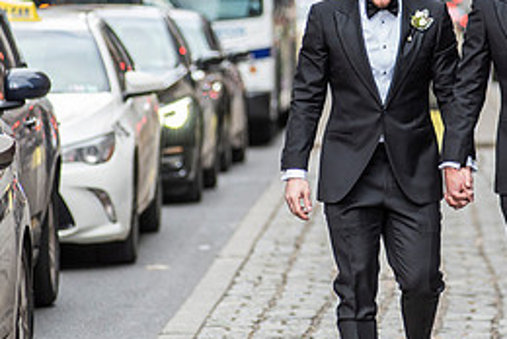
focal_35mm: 323
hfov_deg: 6.4
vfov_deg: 4.3
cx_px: 410
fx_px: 4554
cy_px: 56
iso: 800
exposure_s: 1/640
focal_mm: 145
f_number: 3.5
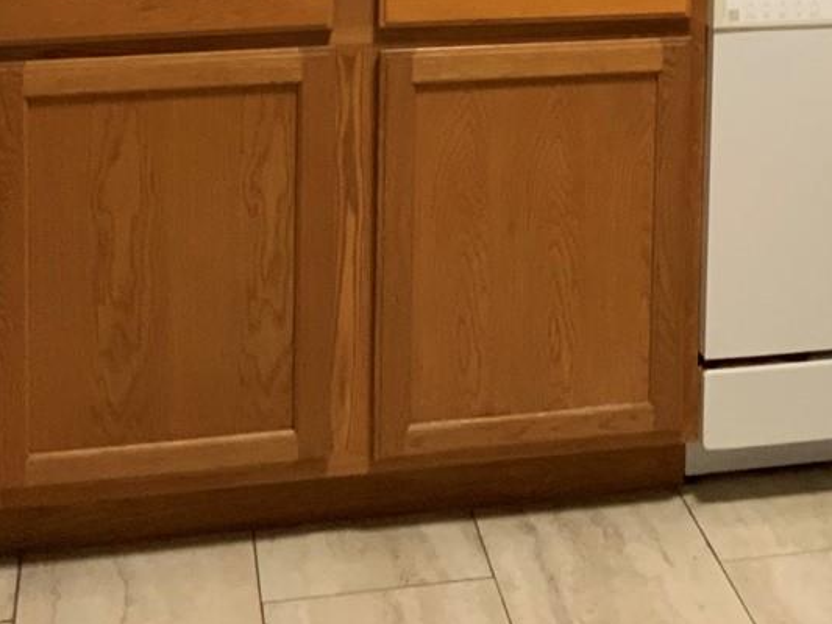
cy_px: -231
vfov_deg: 15.9
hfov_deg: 22.1
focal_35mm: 87
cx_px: 723
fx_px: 2092
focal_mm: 3
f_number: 1.8
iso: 100
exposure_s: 1/60
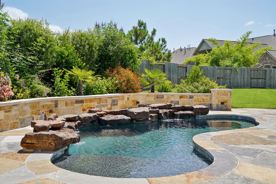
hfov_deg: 53.1
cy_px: 92
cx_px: 138
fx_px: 276
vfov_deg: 36.9
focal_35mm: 36
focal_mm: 36
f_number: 8
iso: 500
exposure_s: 1/1000
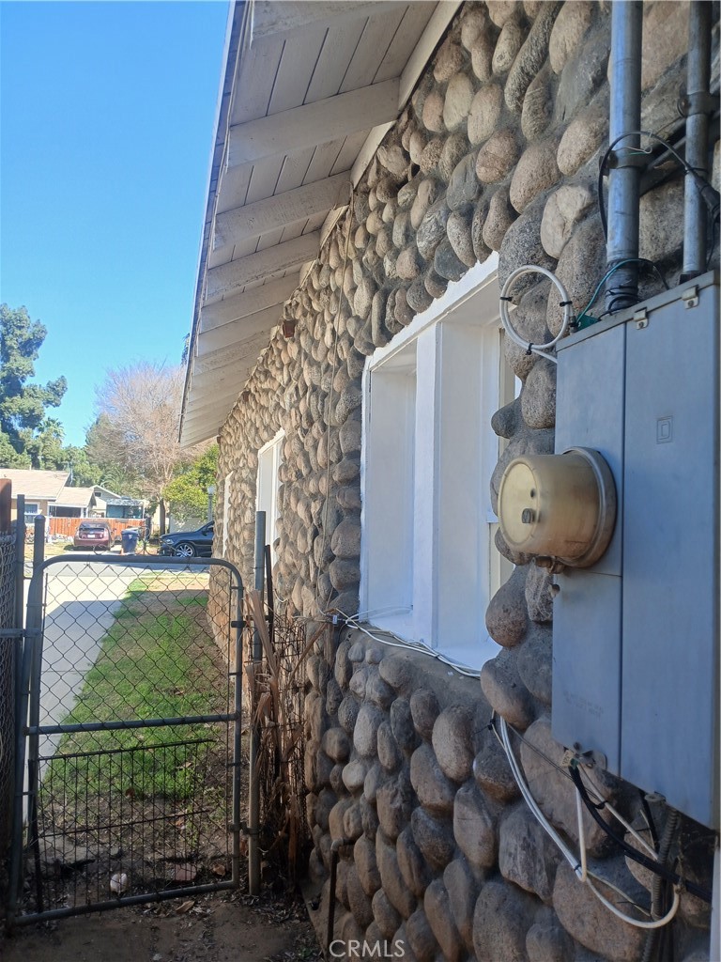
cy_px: 481
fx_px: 722
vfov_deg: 67.3
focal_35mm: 26
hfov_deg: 53.1
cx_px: 360
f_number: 1.8
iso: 20
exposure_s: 1/144
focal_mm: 3.98
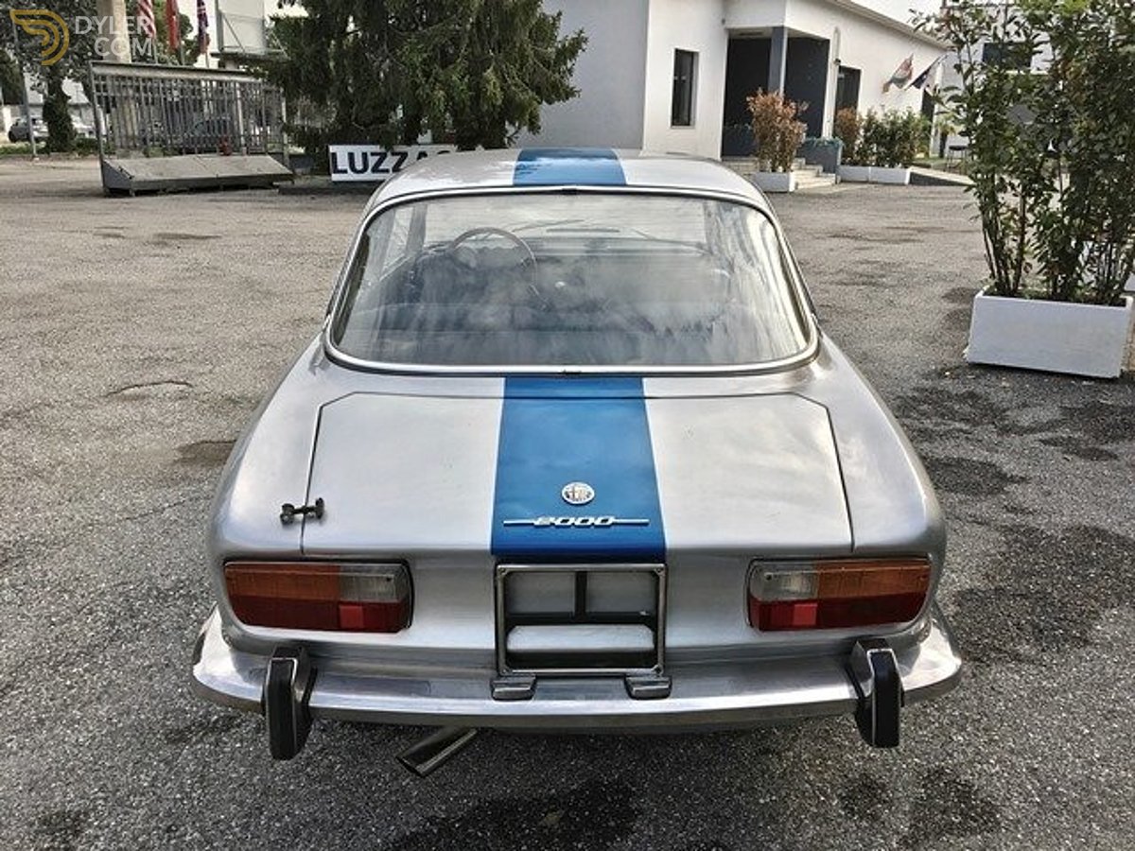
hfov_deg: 61.7
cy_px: 426
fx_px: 951
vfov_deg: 48.2
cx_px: 568
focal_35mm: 29
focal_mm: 4.15
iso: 25
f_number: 2.2
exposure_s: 1/674
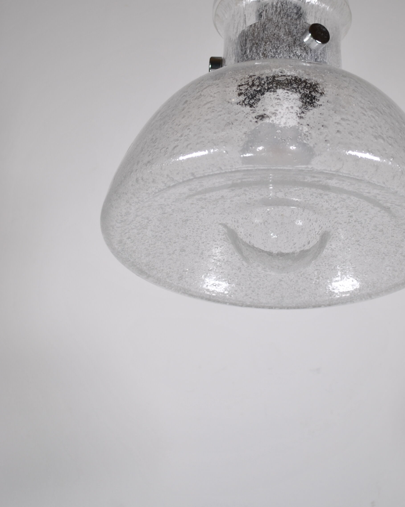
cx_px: 275
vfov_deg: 24.6
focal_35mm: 77
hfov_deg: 19.8
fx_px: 1154
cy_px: 174
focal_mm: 32
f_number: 4.8
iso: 100
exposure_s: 1/50
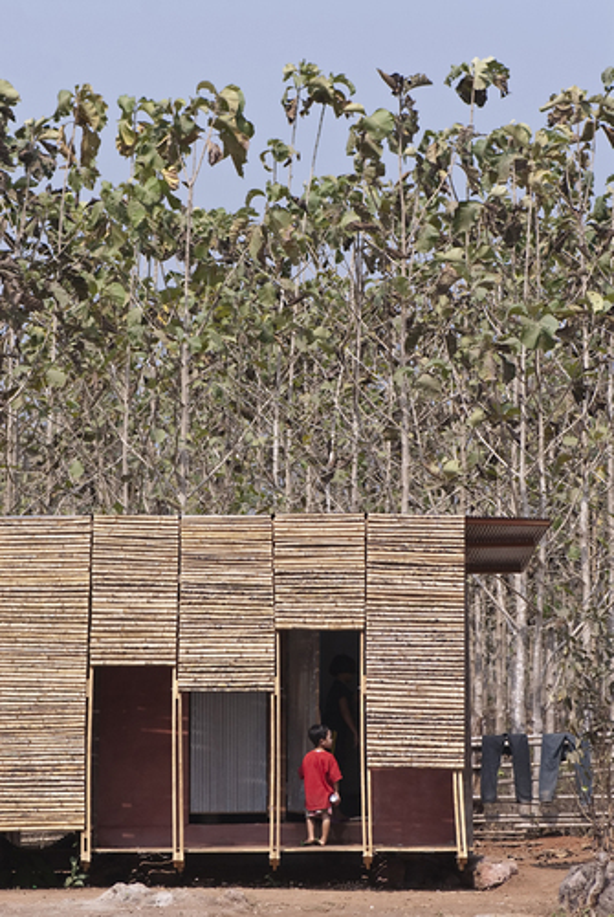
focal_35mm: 158
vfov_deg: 13.0
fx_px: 4015
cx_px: 307
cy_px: 458
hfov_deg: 8.7
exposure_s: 1/320
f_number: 5.6
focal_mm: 105
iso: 100
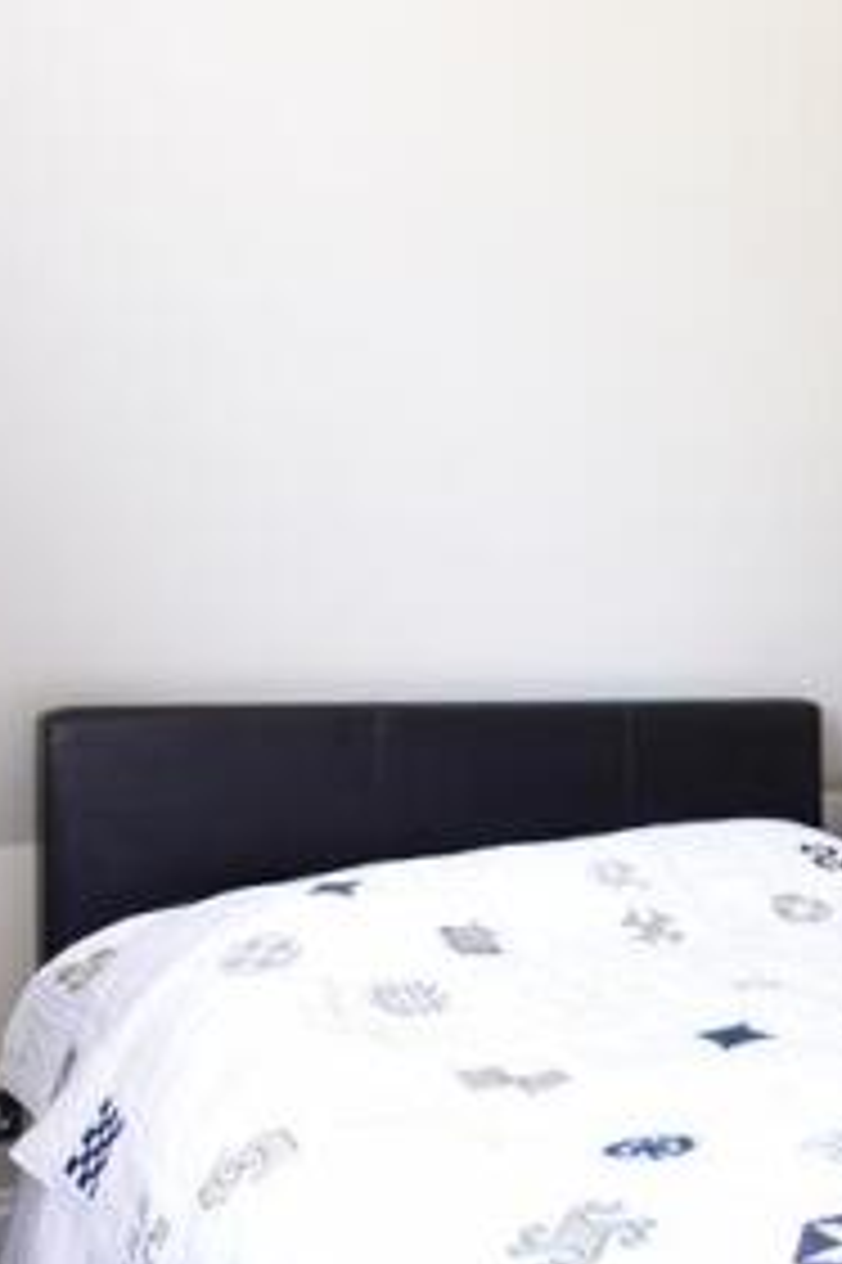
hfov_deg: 33.4
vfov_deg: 54.4
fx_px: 1229
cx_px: 910
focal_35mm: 35
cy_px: 686
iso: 200
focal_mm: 10
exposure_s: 1/13
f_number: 5
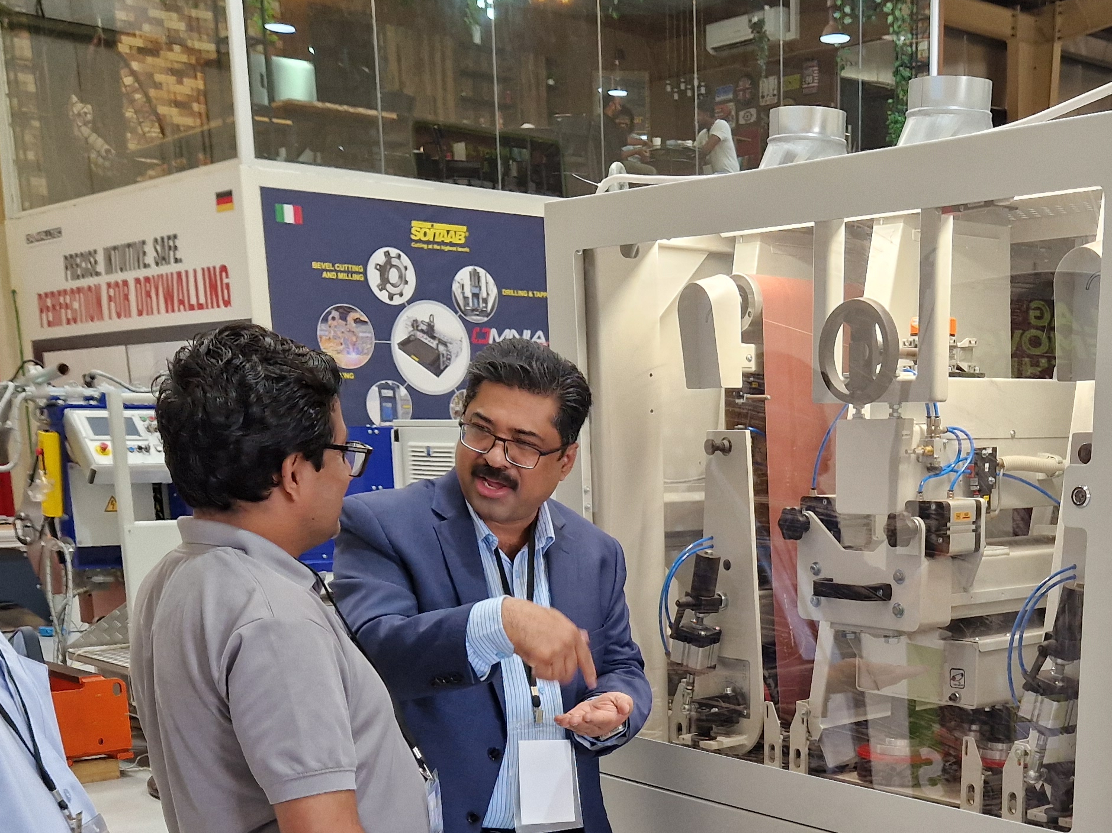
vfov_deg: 28.1
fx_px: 1574
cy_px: 814
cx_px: 748
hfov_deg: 38.4
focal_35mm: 49
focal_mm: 5.4
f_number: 1.8
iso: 160
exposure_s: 1/100
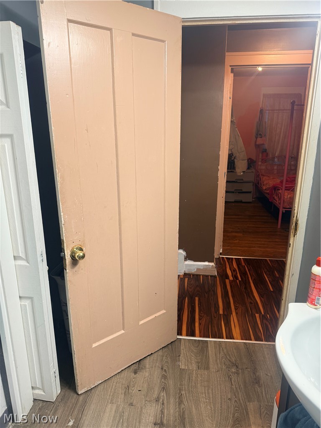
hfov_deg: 56.8
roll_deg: -0.1
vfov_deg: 71.6
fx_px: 297
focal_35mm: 24
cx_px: 160
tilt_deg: -15.2
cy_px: 214
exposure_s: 1/60
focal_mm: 6.76
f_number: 1.78
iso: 100
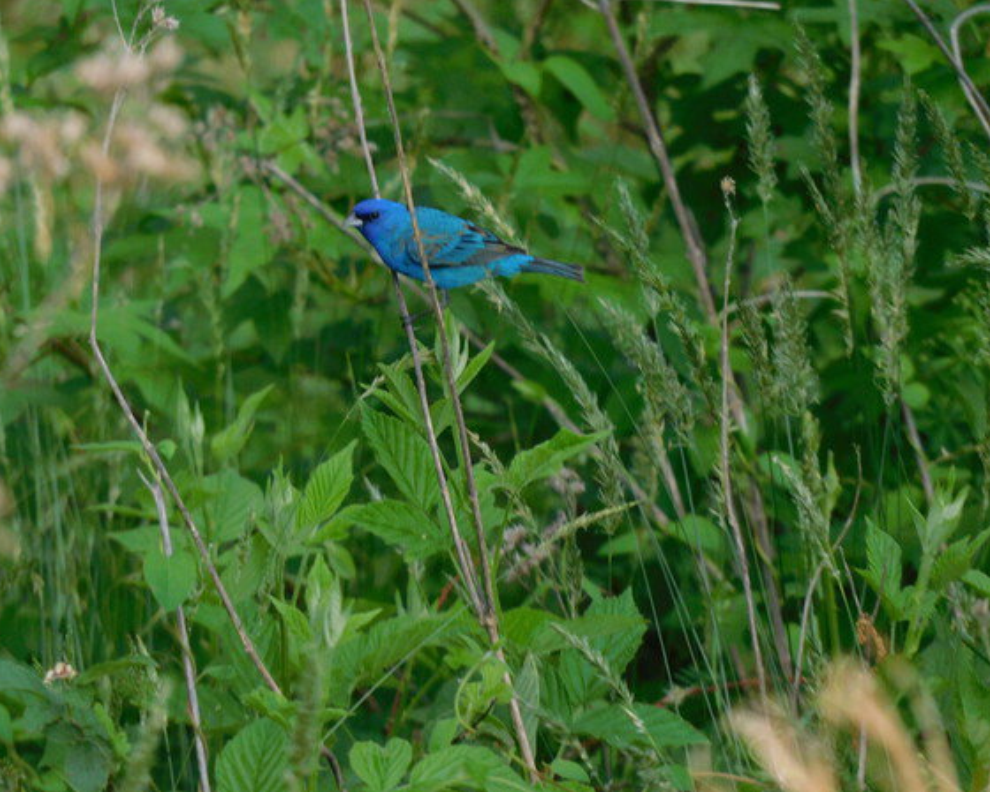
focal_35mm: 1151
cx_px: 502
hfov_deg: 1.7
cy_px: 396
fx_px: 33725
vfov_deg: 1.3
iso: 200
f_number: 5.6
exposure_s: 1/250
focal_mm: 197.1
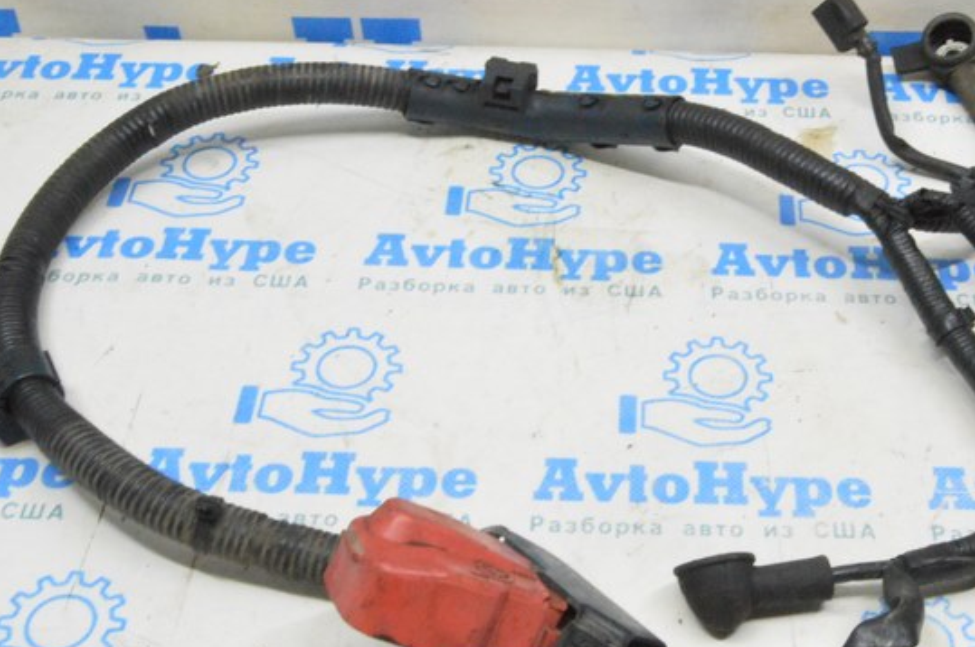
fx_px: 1542
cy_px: 301
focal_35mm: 57
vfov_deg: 23.7
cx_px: 687
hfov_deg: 34.6
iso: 6400
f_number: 20
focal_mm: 20
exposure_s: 1/15
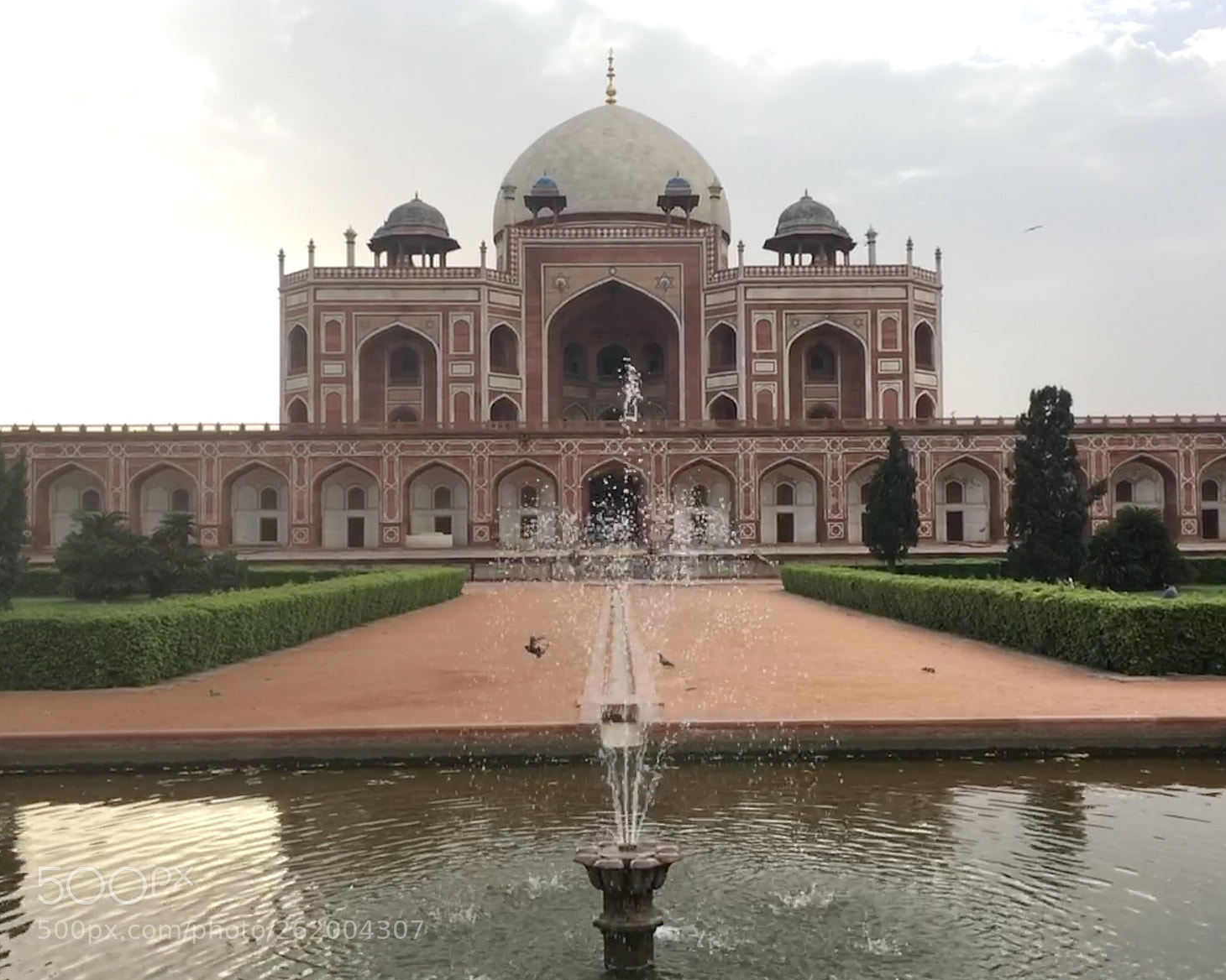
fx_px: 1125
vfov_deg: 47.1
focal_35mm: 31
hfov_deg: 57.1
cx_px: 657
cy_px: 494
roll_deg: +1.6
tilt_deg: +0.4
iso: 25
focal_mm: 4.15
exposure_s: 1/330
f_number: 2.2
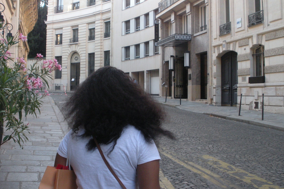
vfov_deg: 29.2
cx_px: 142
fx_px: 363
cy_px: 85
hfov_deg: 42.7
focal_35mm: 46
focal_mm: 7.7
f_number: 4
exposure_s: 1/127
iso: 264
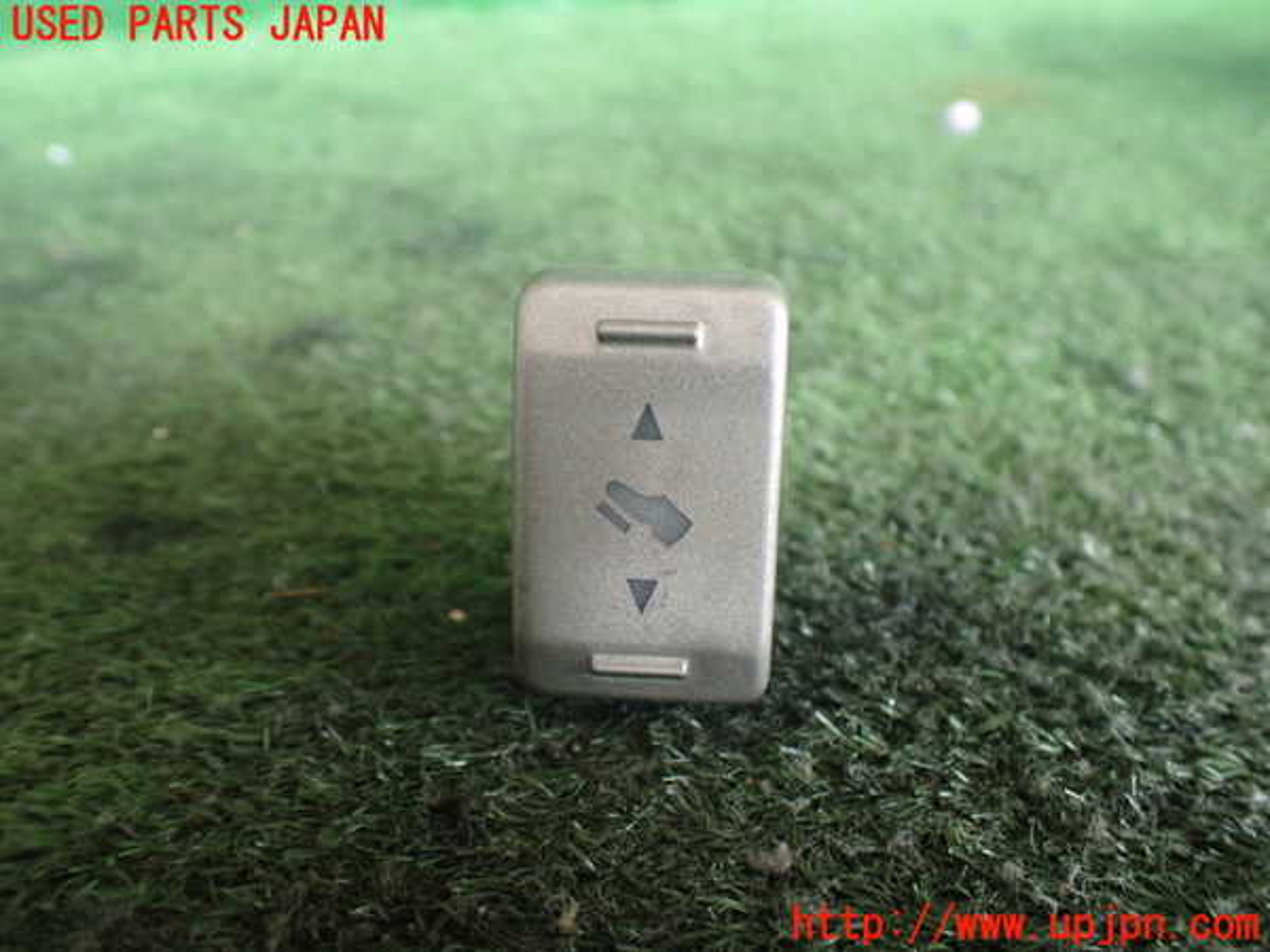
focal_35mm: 30
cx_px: 635
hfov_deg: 60.0
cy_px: 476
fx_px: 1101
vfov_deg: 46.8
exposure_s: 1/125
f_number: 2.3
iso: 640
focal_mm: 5.4
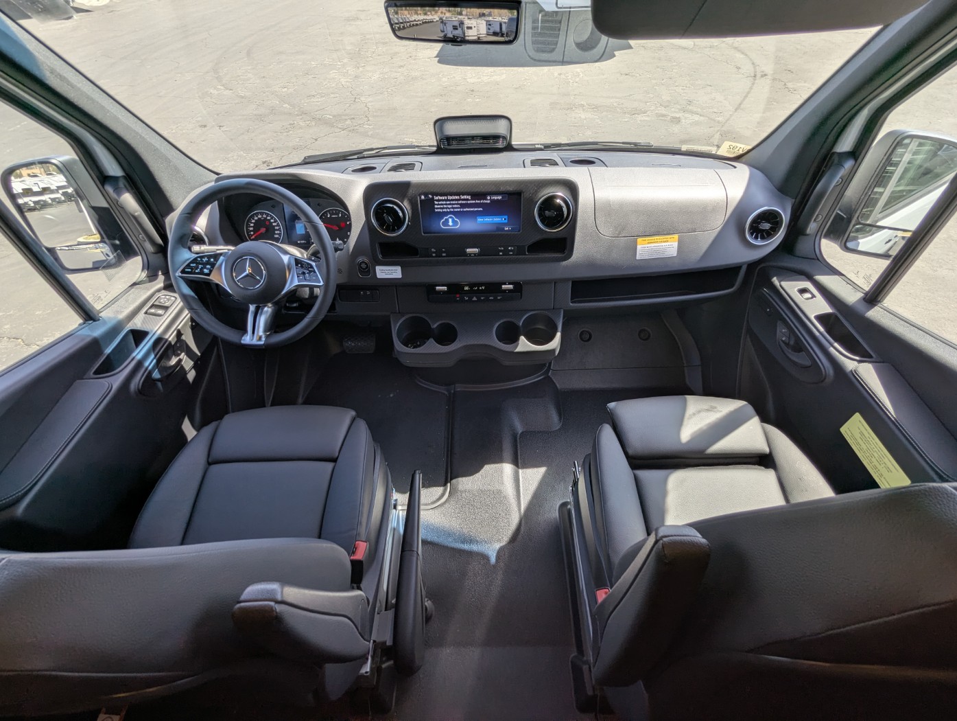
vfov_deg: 78.2
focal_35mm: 16
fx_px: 443
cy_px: 360
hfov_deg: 94.4
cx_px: 478
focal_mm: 2.35
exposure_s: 1/317
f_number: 2.2
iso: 41
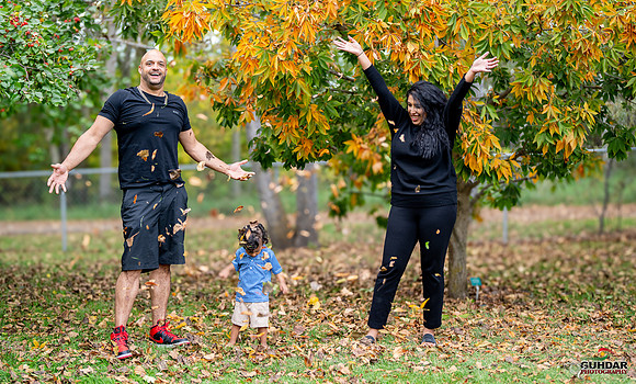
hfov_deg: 33.3
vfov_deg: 20.5
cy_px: 162
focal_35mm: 62
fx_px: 1061
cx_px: 264
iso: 320
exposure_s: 1/400
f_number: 1.4
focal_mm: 50
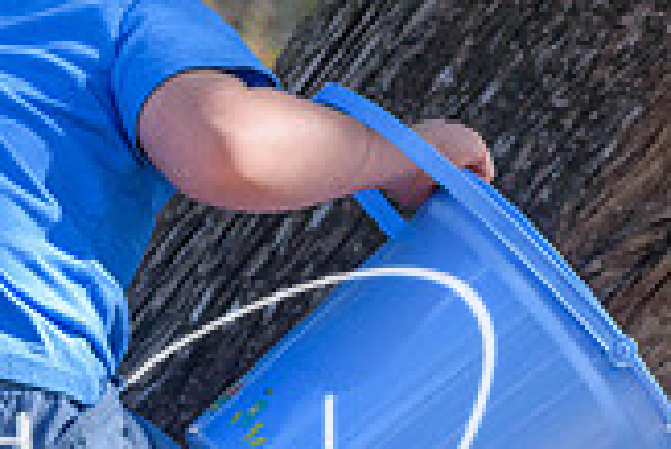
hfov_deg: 4.0
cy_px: 109
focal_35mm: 508
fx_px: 9477
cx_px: -91
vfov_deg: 2.7
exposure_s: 1/500
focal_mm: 95
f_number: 5.6
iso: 400
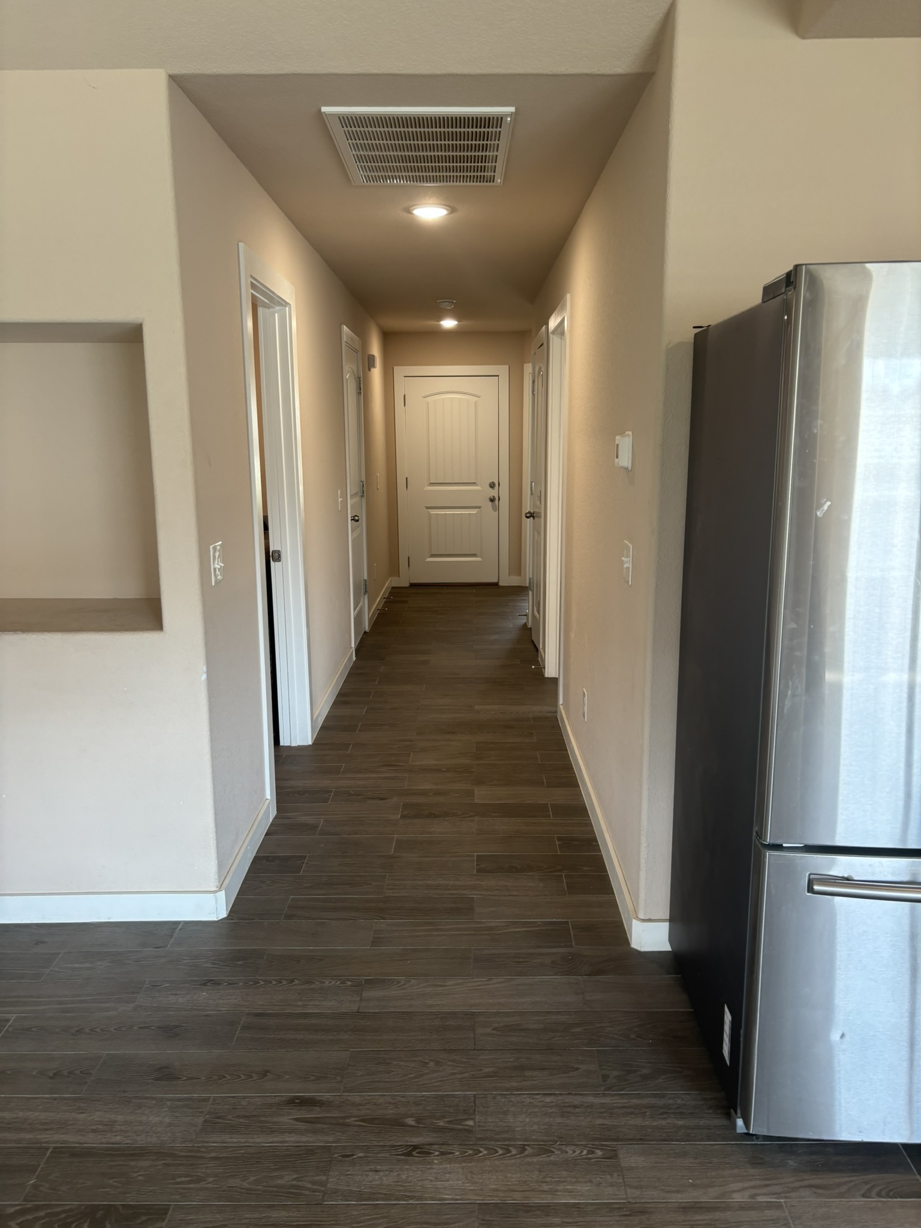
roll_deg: +1.1
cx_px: 460
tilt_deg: -12.2
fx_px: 922
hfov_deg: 53.1
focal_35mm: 26
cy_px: 614
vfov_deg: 67.3
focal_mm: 5.96
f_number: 1.6
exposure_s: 1/60
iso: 100
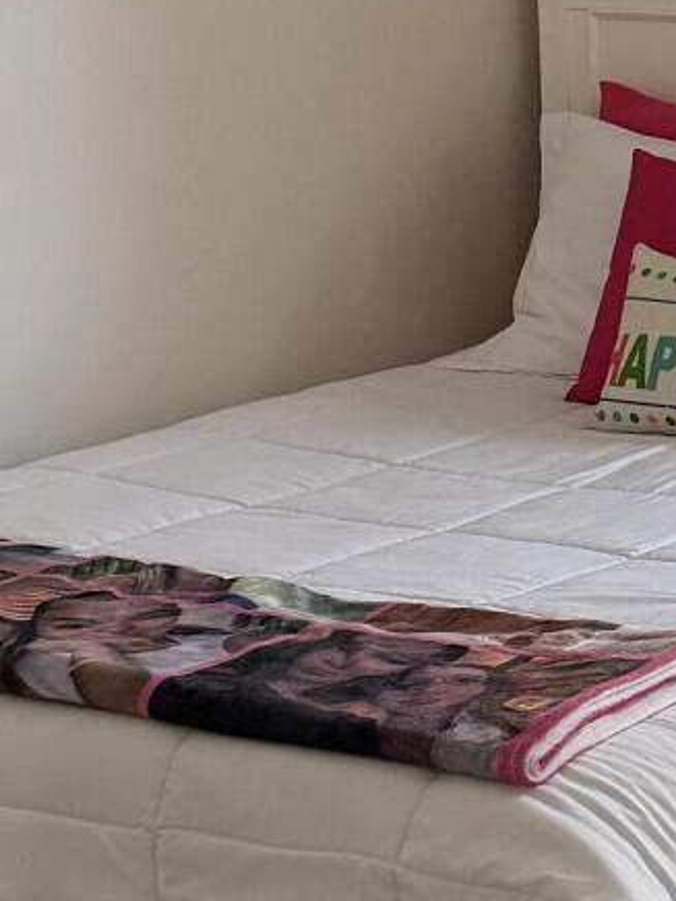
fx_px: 2864
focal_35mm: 110
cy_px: 389
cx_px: 856
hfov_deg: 13.0
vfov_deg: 17.9
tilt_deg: -10.9
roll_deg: -0.3
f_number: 1.78
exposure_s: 1/60
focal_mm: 6.76
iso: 320
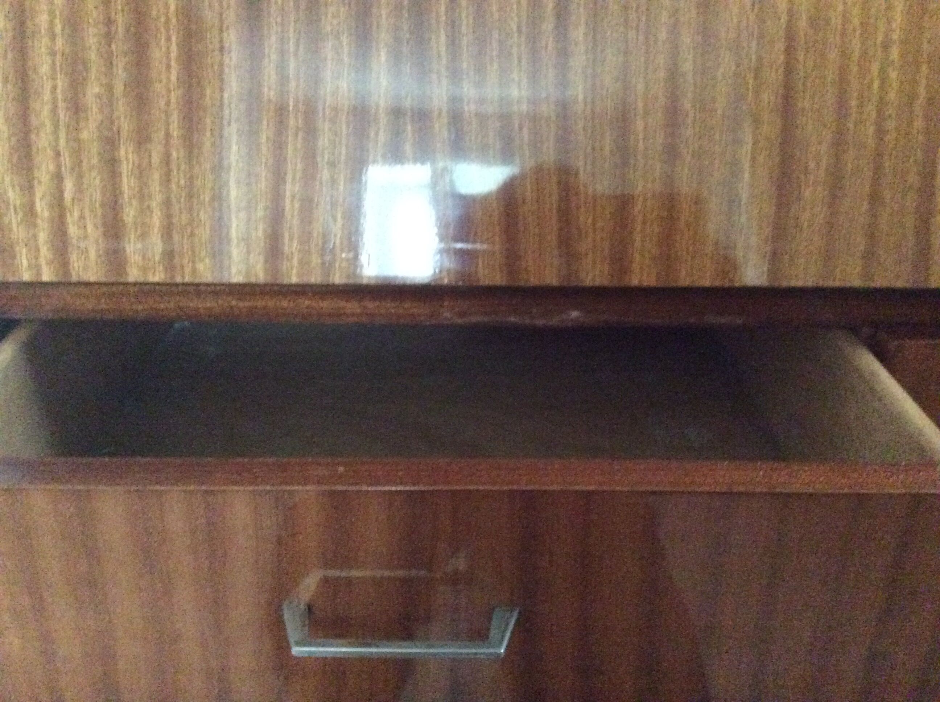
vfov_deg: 44.1
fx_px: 868
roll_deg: +0.3
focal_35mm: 32
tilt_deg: -27.5
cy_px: 351
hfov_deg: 56.9
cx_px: 470
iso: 800
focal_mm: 3.3
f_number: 2.4
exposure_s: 1/17
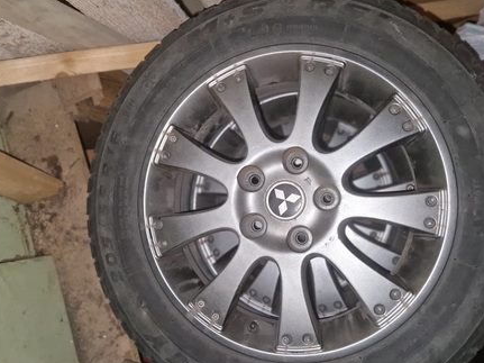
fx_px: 447
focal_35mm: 32
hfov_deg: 56.8
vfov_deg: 44.1
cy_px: 197
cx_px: 248
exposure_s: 1/33
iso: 500
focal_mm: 5.4
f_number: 1.8
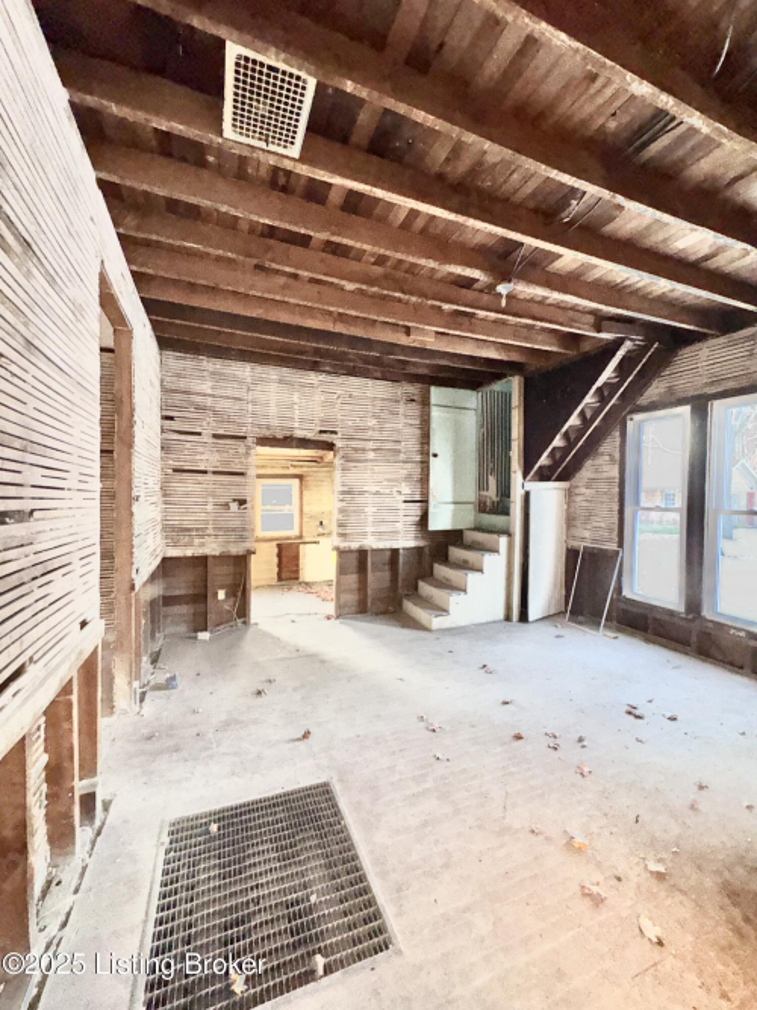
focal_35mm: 14
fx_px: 408
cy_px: 505
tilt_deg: -2.2
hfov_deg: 85.7
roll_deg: -0.9
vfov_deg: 102.1
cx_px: 378
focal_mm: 2.22
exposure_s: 1/60
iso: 160
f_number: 2.2
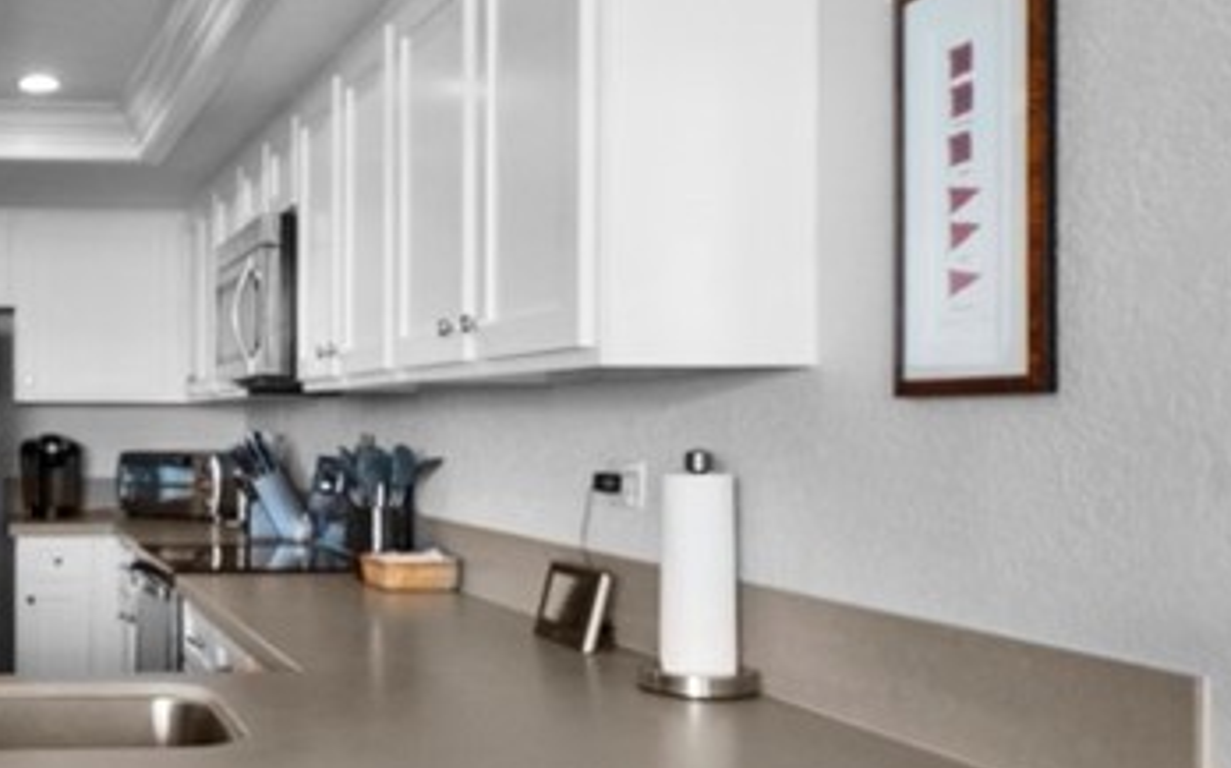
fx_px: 1408
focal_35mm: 42
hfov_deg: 42.7
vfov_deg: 30.4
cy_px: 441
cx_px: 92
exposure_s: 1/125
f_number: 8
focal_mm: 14
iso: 1600
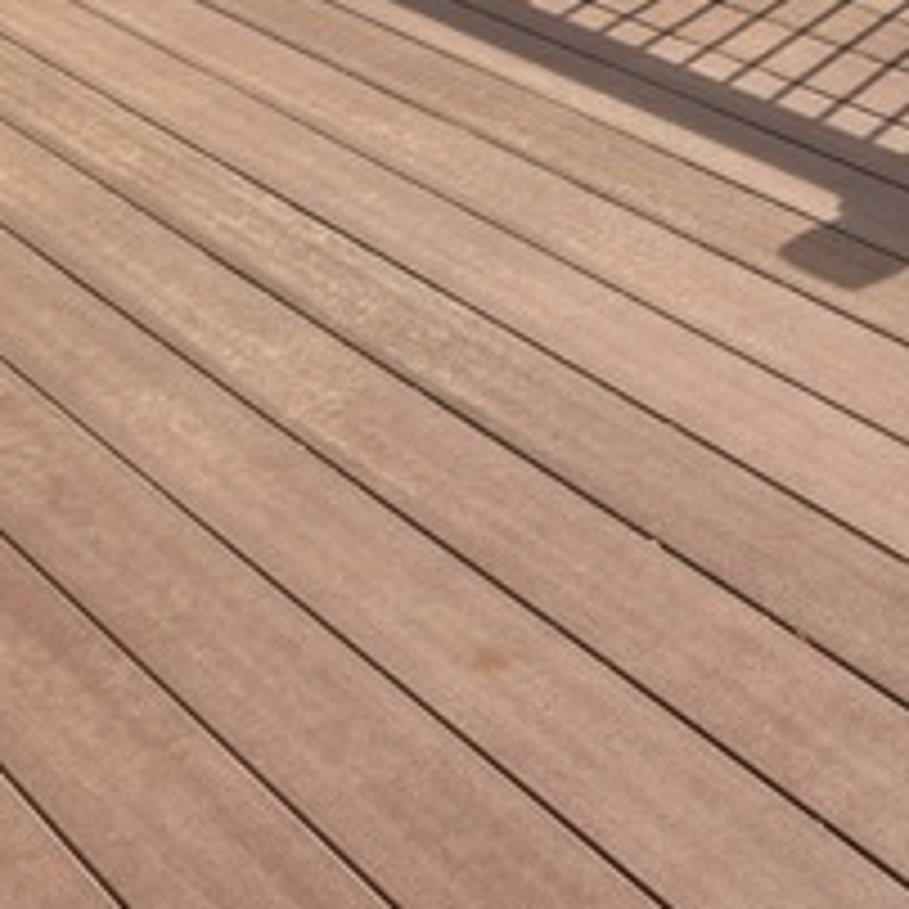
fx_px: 1991
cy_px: 81
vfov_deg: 24.9
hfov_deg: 25.0
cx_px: 803
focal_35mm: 67
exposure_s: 1/7333
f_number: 1.7
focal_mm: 6.3
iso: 80
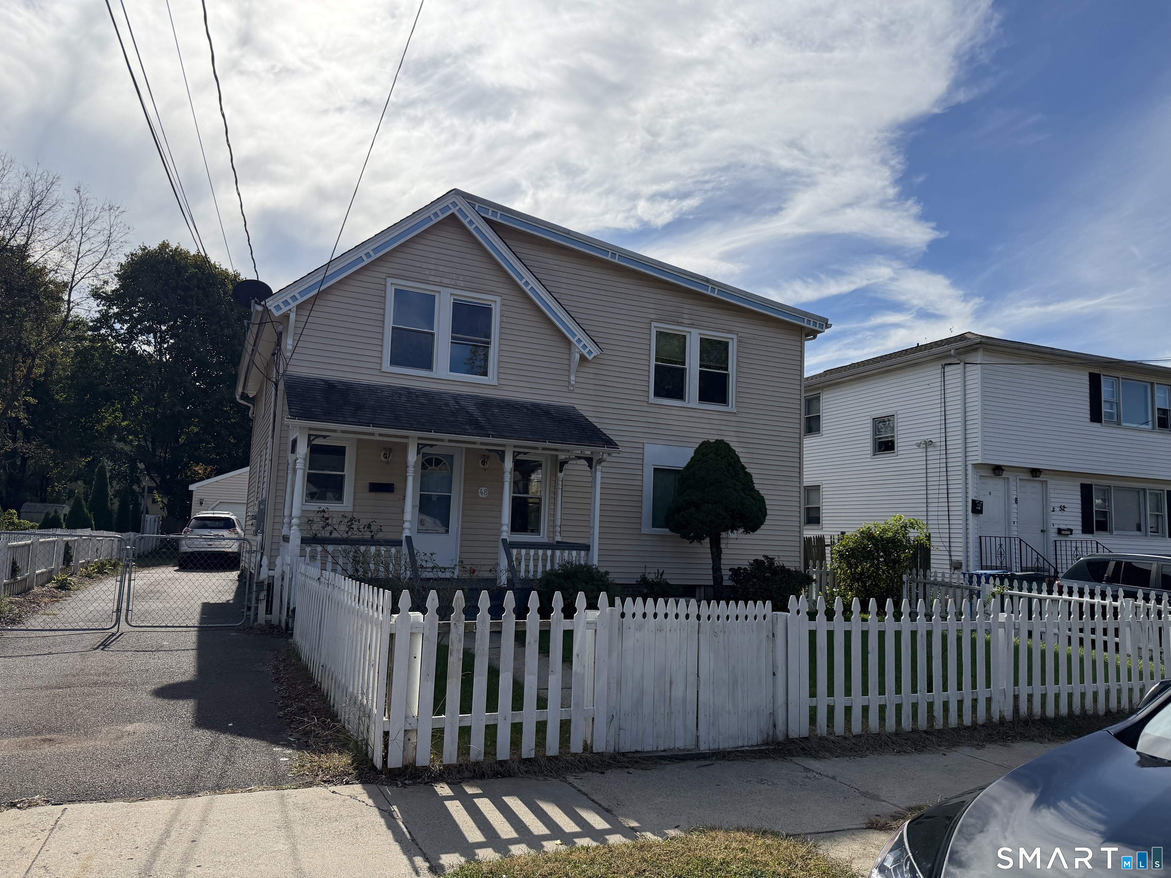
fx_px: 812
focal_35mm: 24
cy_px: 439
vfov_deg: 56.8
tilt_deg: +5.9
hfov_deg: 71.6
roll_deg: -1.0
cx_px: 586
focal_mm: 6.76
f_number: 1.78
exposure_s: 1/11905
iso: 125
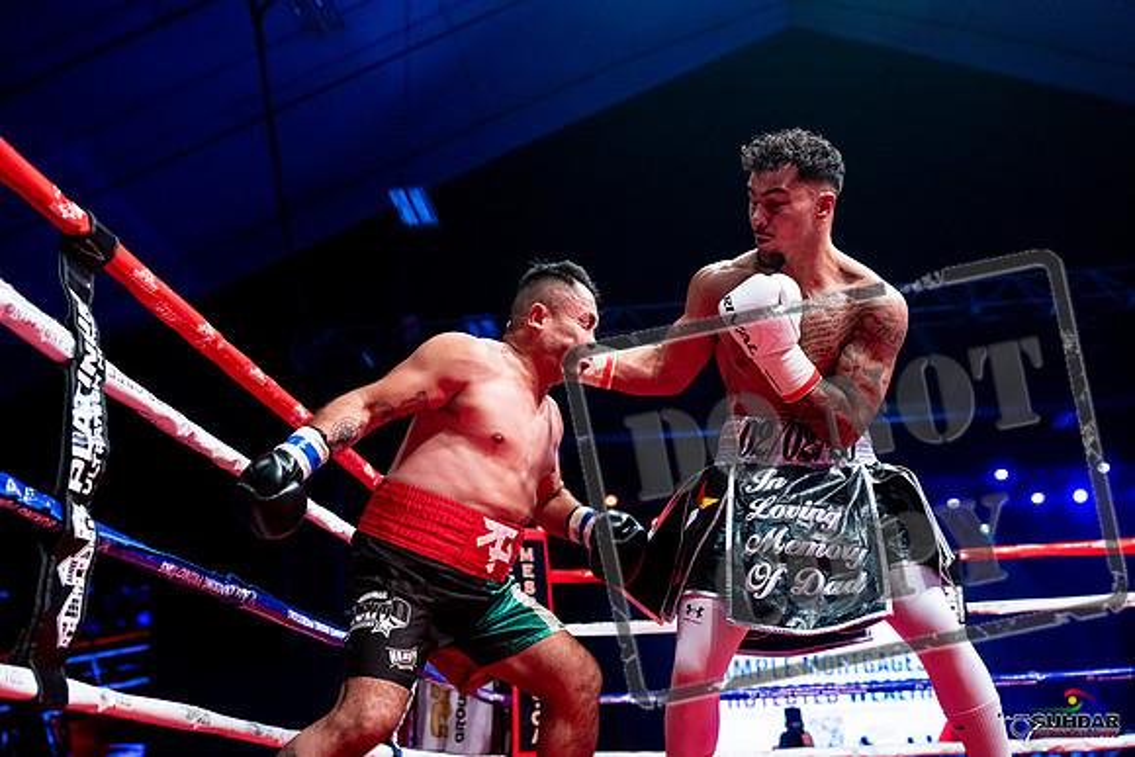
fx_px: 1324
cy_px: 378
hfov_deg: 46.4
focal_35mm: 42
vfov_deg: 31.9
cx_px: 568
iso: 4000
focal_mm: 42
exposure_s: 1/1000
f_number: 2.8
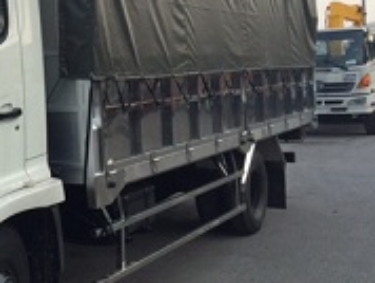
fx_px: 705
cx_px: -34
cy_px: 93
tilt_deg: -1.0
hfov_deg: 27.4
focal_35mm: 65
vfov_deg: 22.5
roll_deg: -0.4
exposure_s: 1/898
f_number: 2.2
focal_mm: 4.15
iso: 32
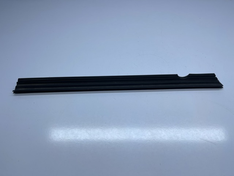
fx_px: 169
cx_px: 117
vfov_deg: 54.9
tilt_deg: -54.3
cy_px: 88
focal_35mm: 25
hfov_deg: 69.4
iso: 32
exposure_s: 1/2247
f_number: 1.6
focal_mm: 5.1
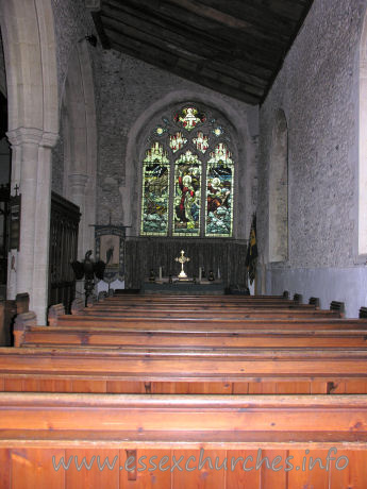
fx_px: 495
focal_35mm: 35
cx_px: 184
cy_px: 244
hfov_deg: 40.7
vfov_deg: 52.6
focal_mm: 8.9
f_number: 2.8
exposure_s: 1/60.1
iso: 104
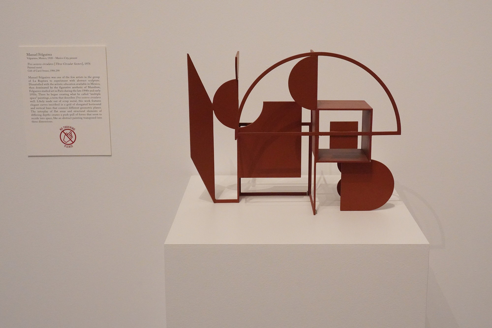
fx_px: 533
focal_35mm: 39
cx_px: 246
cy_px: 164
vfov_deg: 34.2
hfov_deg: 49.5
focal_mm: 39
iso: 8000
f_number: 10
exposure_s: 1/100
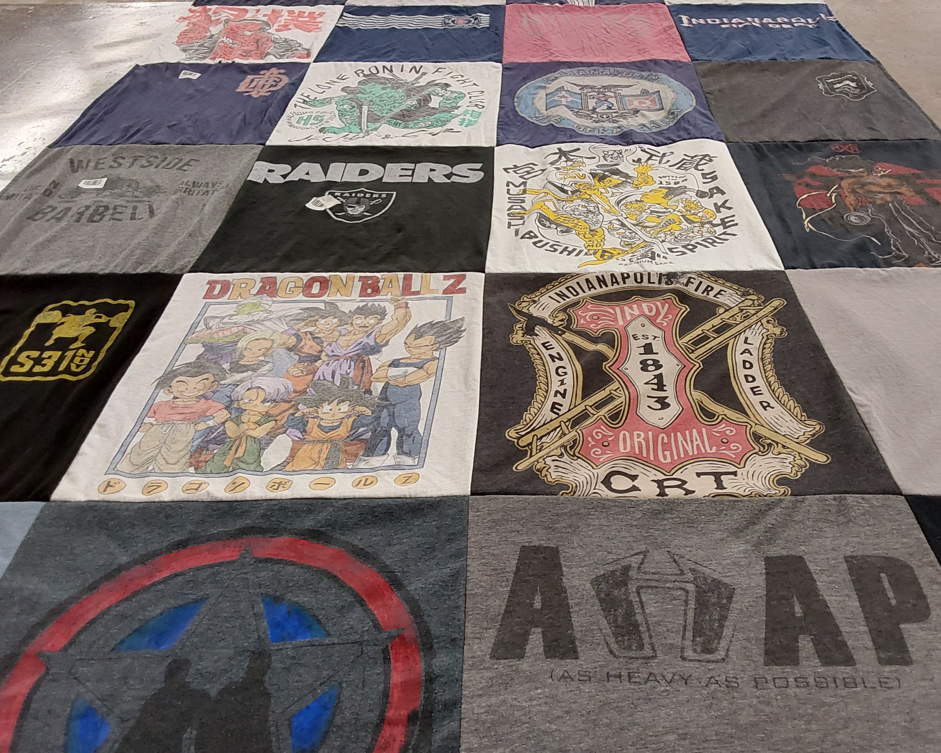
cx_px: 515
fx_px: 835
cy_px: 368
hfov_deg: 58.7
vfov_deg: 48.5
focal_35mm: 30
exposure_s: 1/60
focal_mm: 2.91
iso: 125
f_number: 1.9
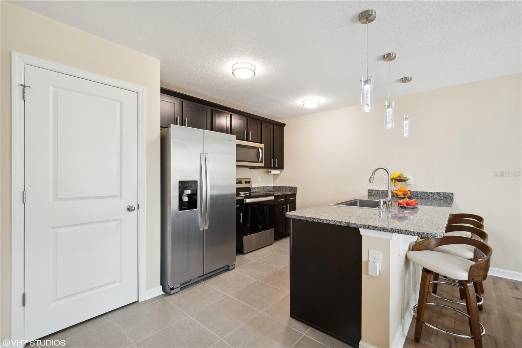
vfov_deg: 77.3
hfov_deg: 100.4
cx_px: 261
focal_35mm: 15
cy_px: 174
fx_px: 217
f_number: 8
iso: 200
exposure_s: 1/6
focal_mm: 10
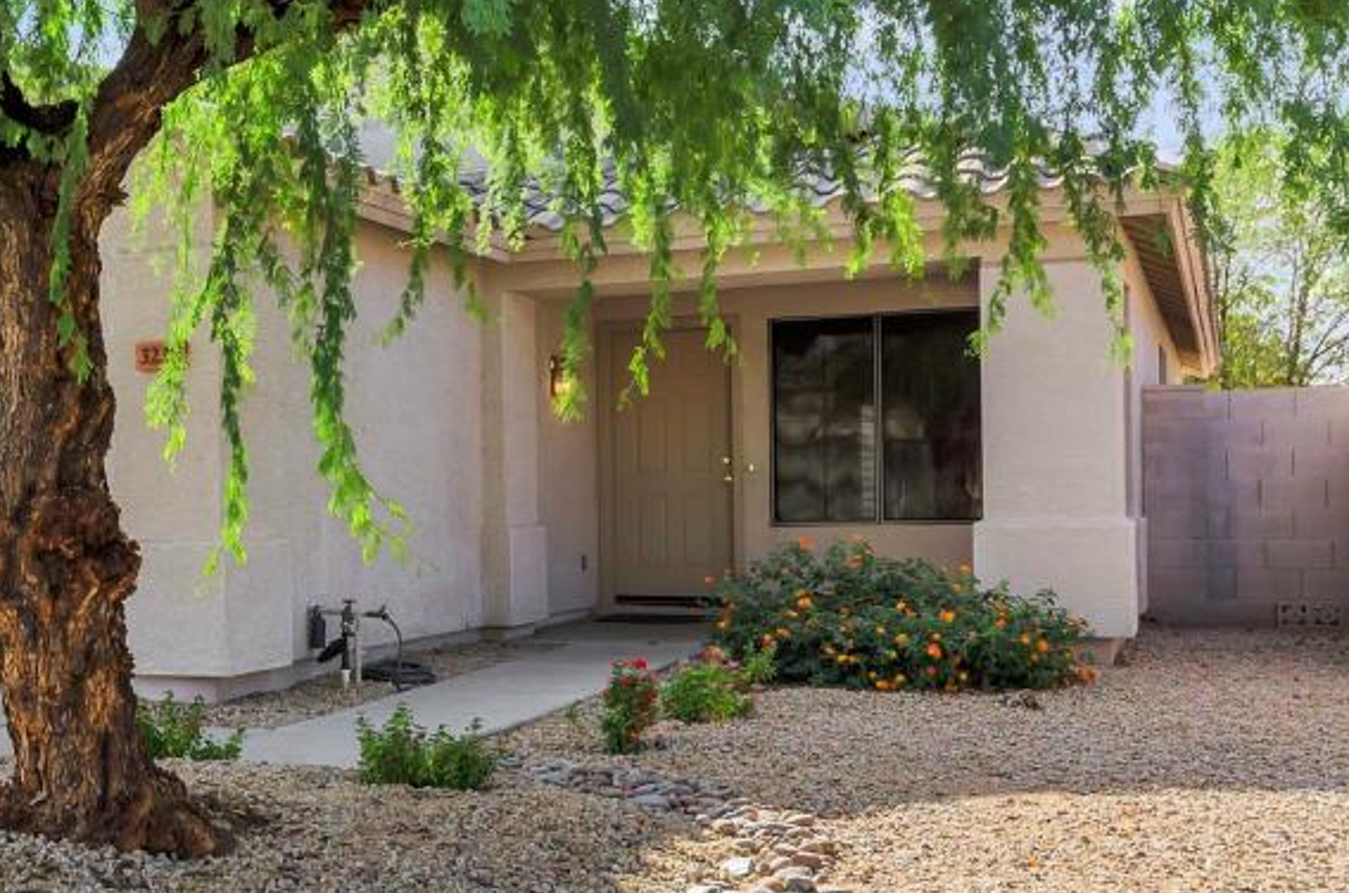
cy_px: 385
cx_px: 163
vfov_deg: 27.4
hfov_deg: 38.0
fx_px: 1832
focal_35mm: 49
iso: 320
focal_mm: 16
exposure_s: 1/320
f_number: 9
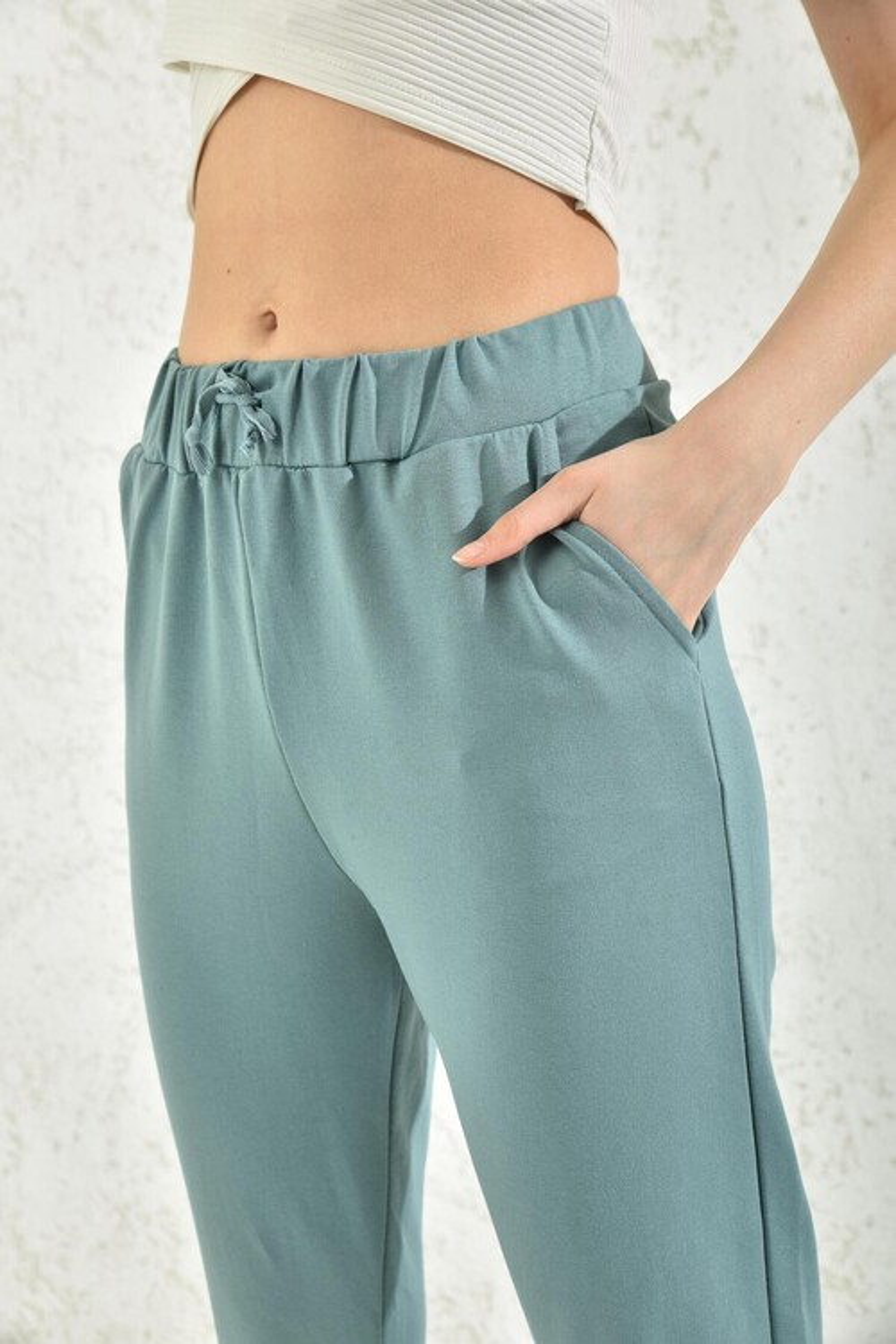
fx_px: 2053
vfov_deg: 36.2
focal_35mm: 55
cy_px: 672
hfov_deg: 24.6
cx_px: 448
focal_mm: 55
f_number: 7.1
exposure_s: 1/160
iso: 100
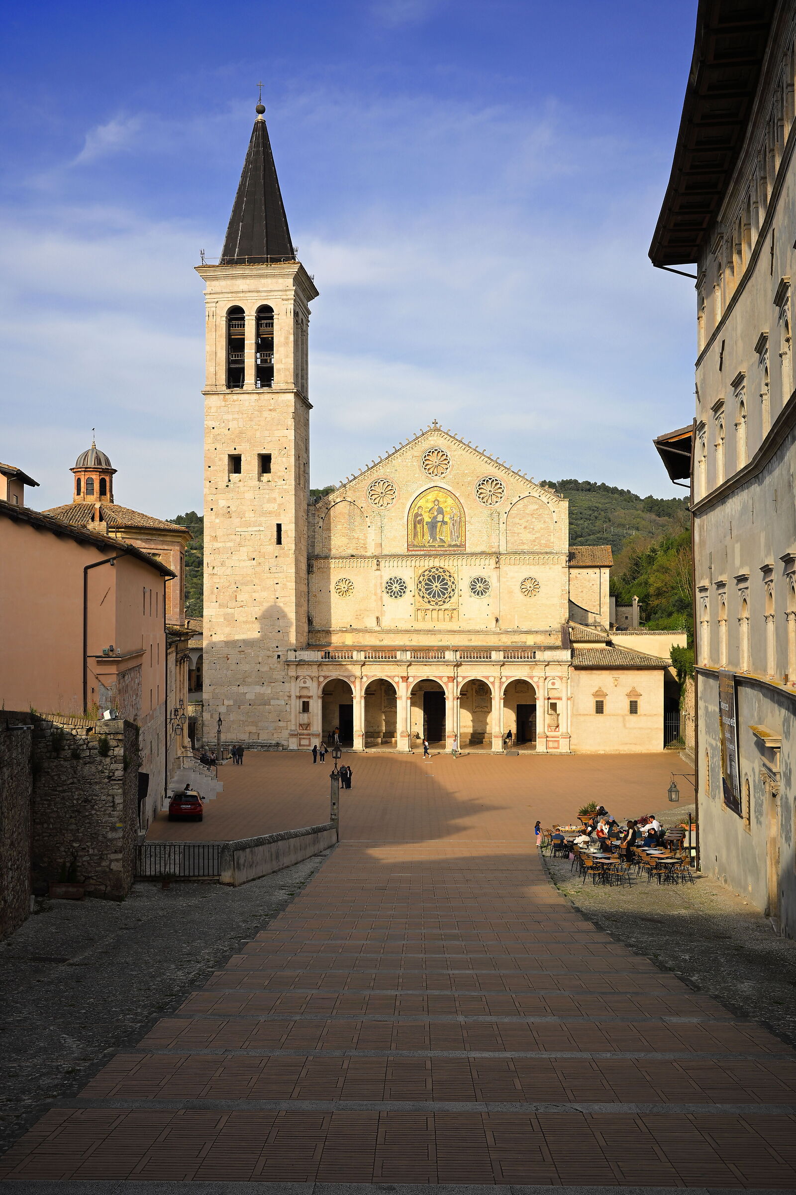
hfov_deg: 37.9
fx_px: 1161
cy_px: 598
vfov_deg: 54.4
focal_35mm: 35
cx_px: 398
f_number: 8
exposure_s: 1/250
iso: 125
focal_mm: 35
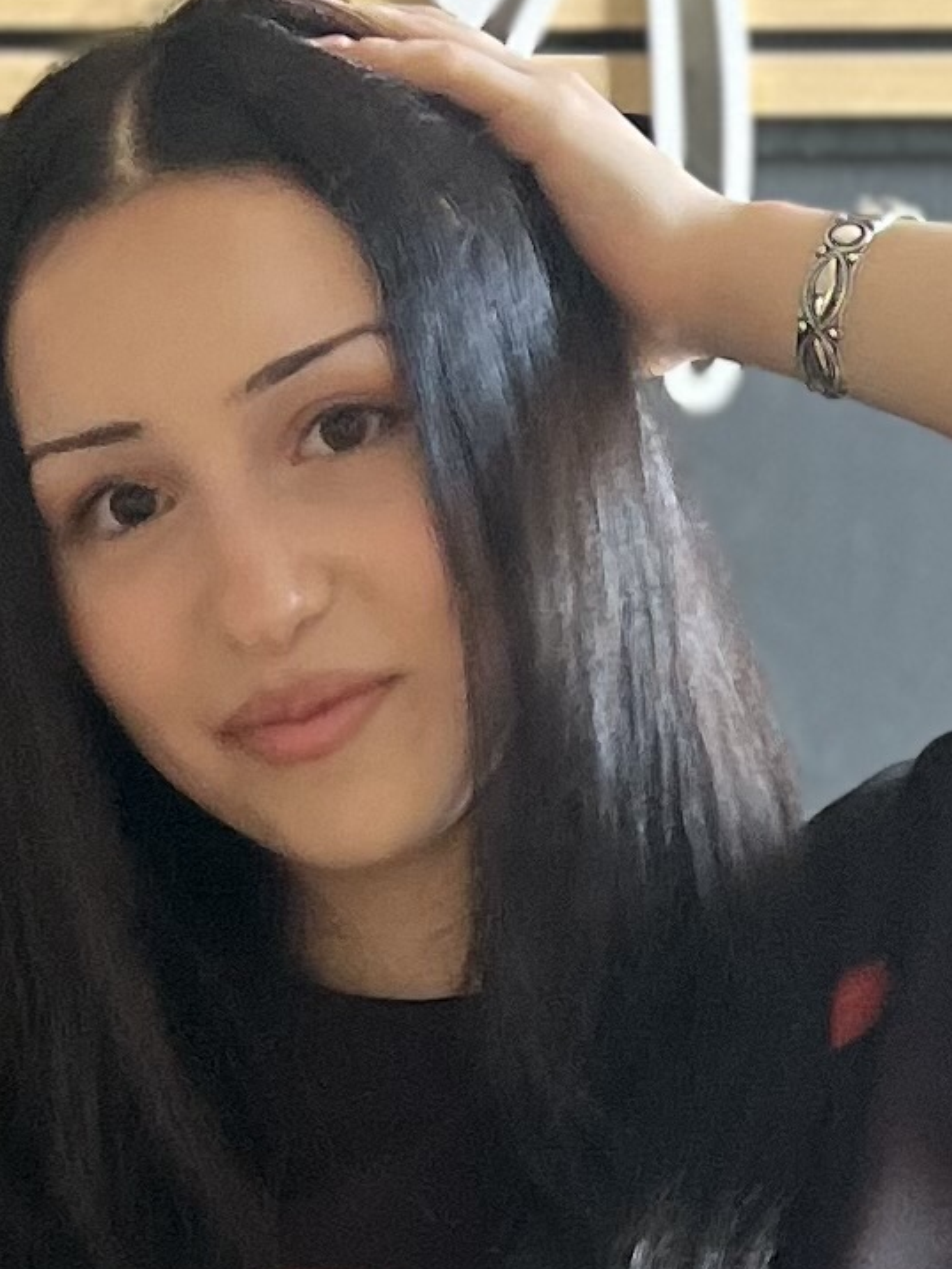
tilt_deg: -9.7
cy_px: 735
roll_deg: +0.7
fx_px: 2273
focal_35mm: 62
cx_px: 447
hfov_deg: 23.6
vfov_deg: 31.1
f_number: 1.5
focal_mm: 5.7
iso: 250
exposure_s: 1/60
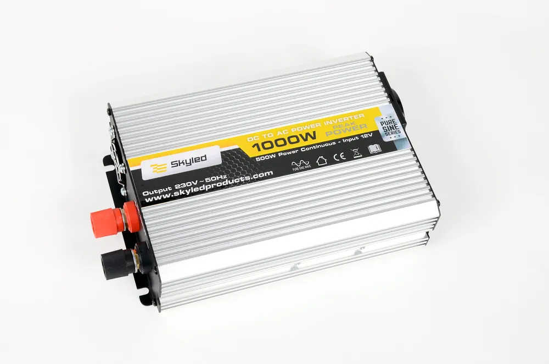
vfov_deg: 20.1
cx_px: 274
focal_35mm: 68
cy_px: 182
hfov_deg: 29.9
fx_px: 1027
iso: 100
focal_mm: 45
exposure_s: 1/100
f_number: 14
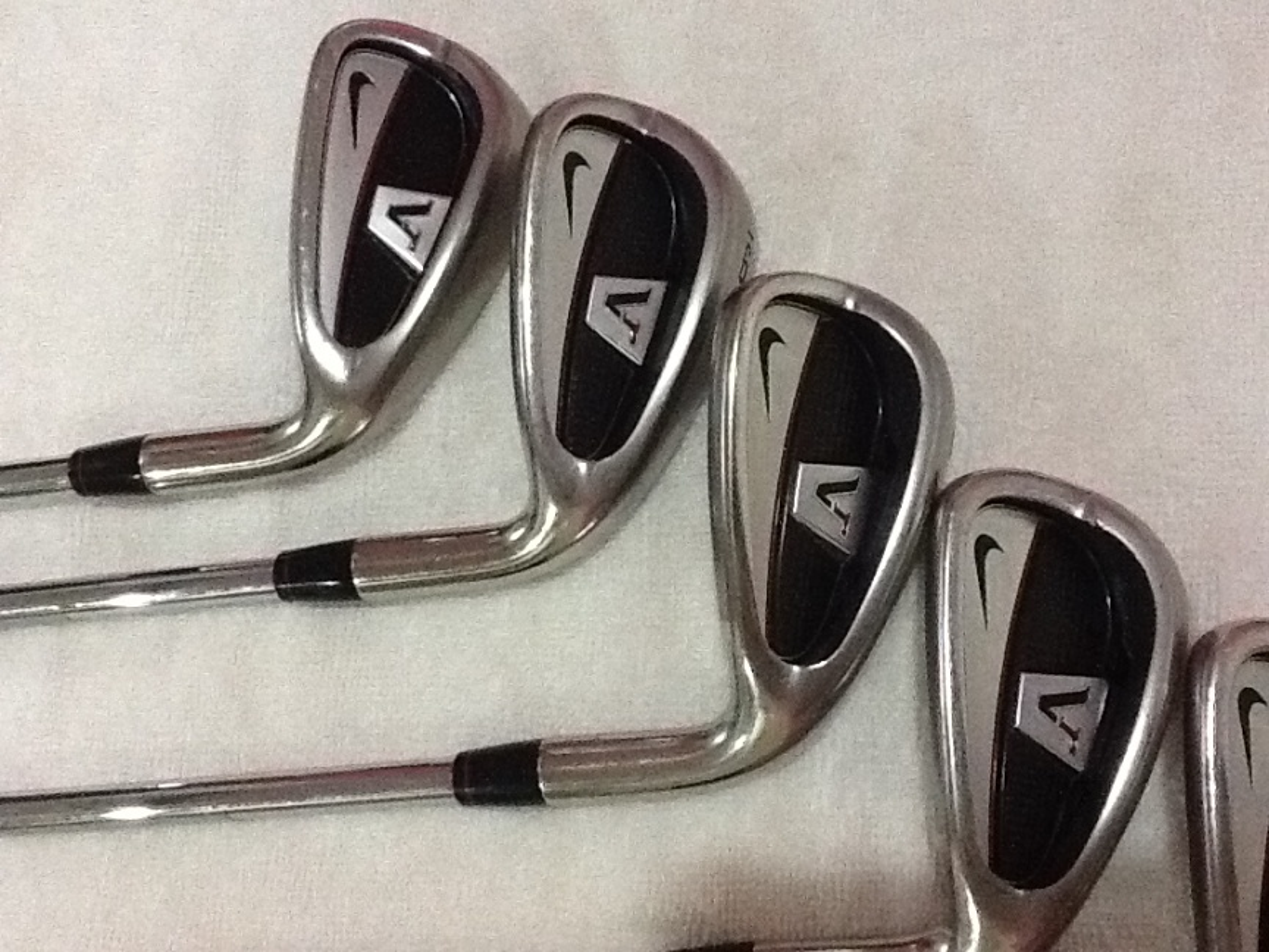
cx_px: 634
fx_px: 1173
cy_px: 476
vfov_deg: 44.2
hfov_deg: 56.8
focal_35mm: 32
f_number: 2.4
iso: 500
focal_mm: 2.03
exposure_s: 1/30
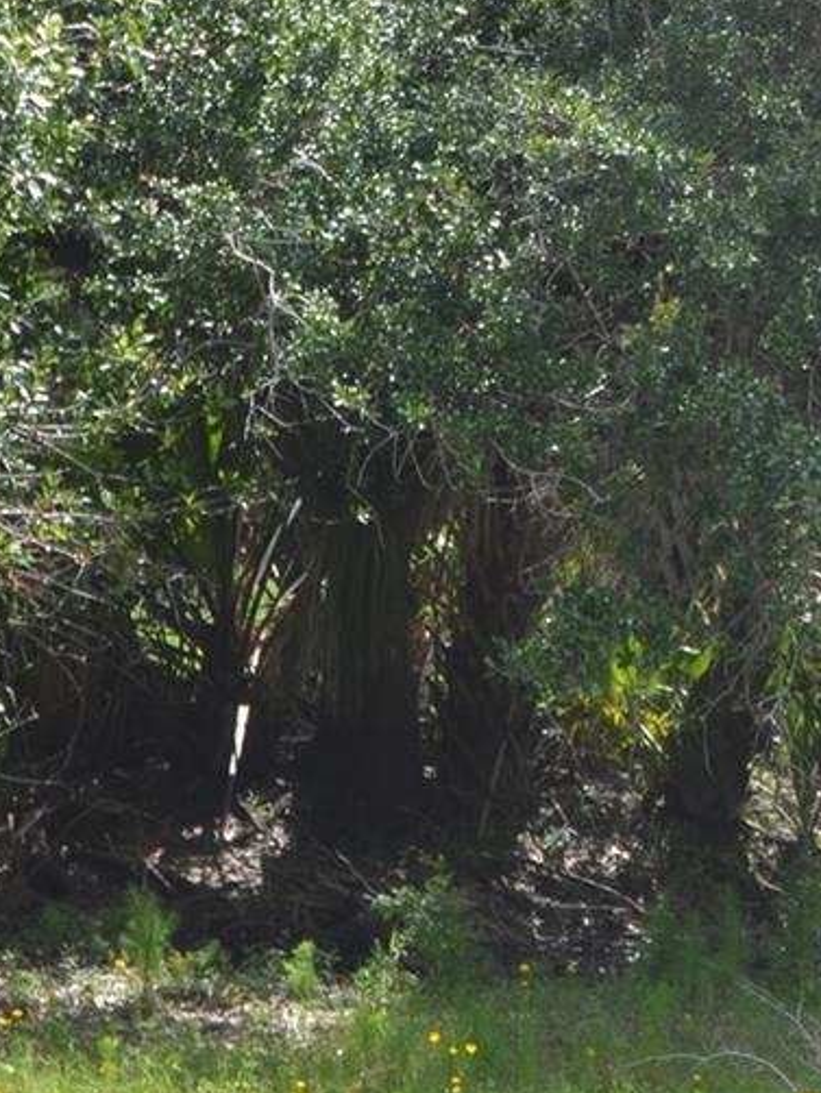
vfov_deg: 17.9
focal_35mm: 110
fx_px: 3476
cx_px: 1346
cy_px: 652
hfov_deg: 12.6
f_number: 8
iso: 200
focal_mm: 24
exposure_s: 1/250
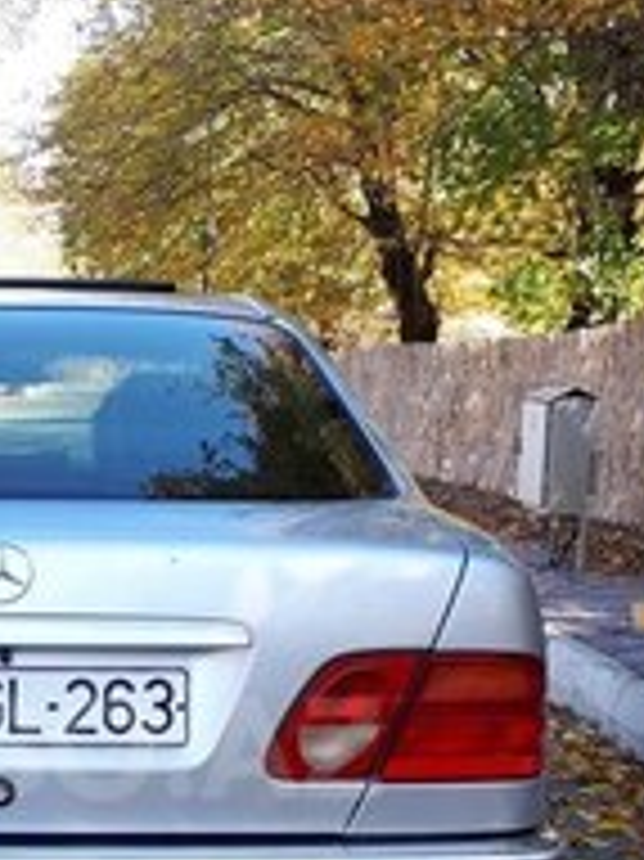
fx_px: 1738
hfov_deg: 20.5
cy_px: 747
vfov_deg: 27.0
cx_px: 36
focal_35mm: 70
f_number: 1.9
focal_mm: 3.6
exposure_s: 1/142
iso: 40
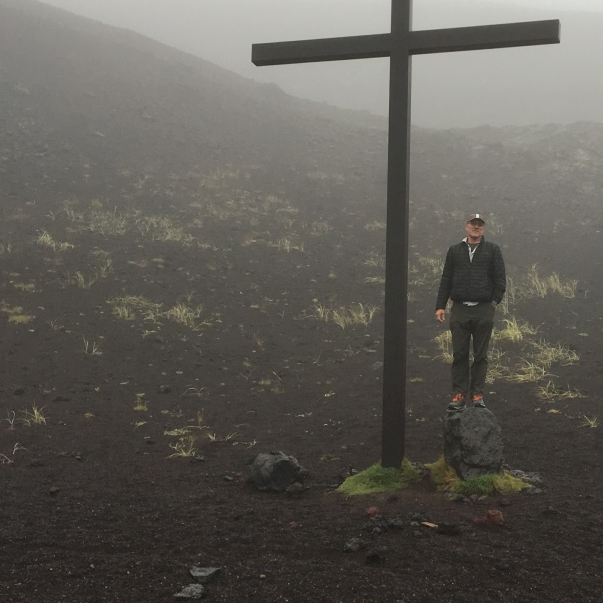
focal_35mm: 58
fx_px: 1143
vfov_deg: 29.5
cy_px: 354
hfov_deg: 29.3
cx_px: 407
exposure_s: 1/170
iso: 25
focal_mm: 4.15
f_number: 2.2
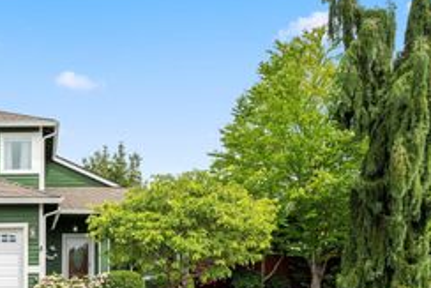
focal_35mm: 44
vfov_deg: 30.1
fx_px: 527
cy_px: 211
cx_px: 35
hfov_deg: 40.7
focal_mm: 21.5
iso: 200
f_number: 8
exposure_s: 1/200
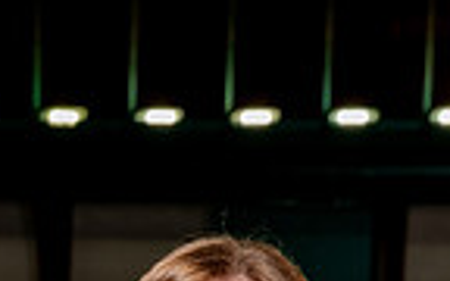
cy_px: 693
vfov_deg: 7.6
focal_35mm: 159
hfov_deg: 13.2
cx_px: 194
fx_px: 1950
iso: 400
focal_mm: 50
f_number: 6.3
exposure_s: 1/250
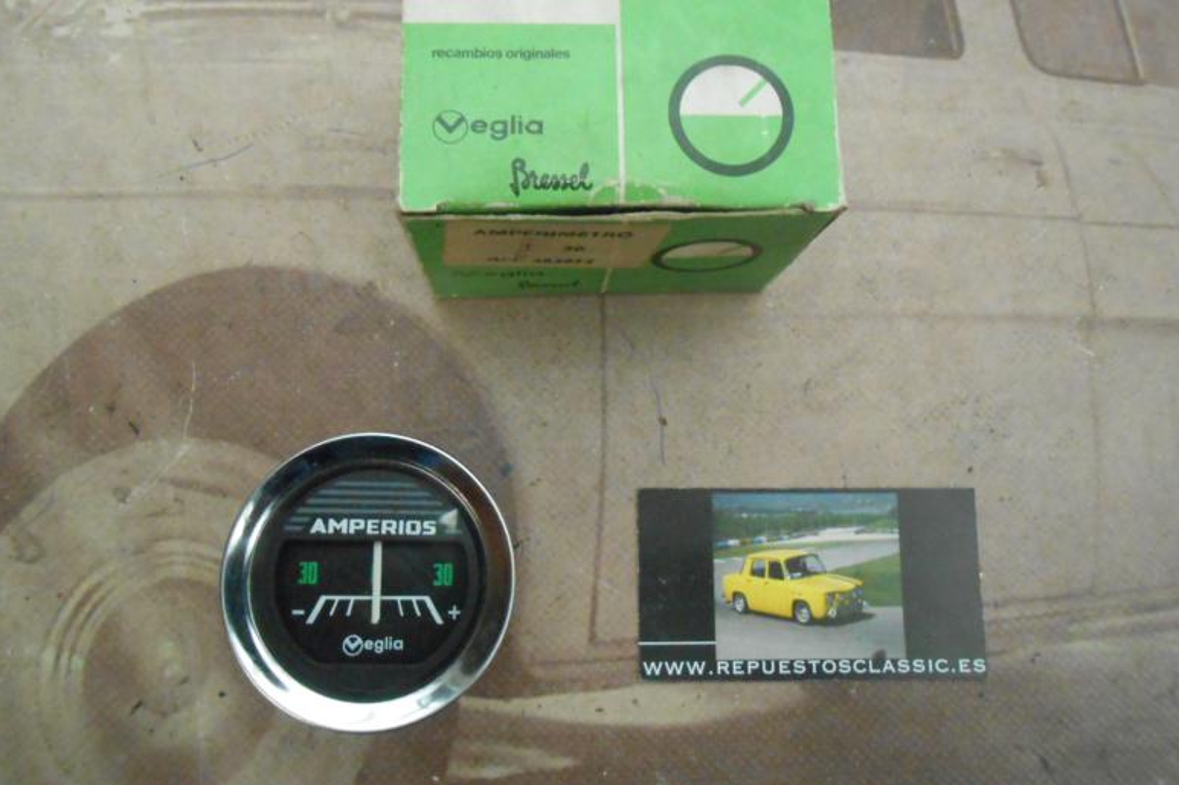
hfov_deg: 65.5
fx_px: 917
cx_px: 570
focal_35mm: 28
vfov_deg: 46.3
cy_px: 360
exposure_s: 1/25
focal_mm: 4.6
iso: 800
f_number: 3.5
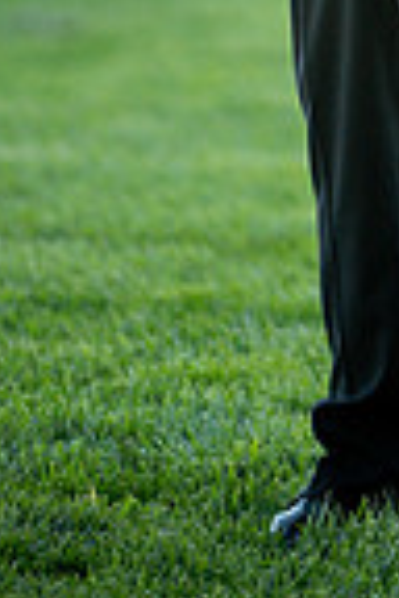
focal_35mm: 626
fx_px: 10406
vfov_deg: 3.3
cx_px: 532
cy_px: -332
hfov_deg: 2.2
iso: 400
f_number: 2.8
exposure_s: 1/1600
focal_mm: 200
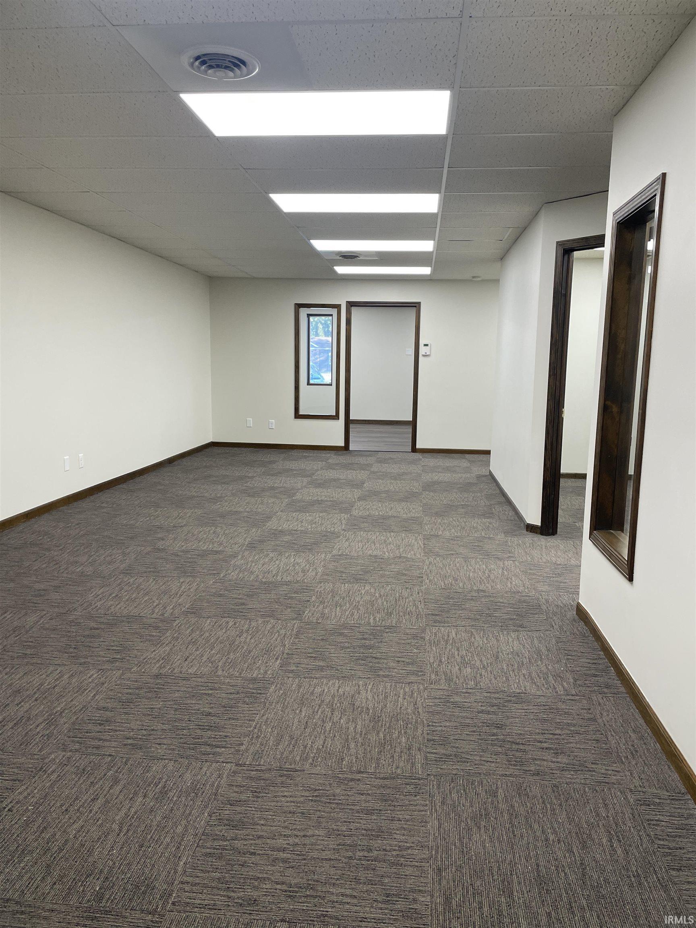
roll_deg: +1.0
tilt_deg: -7.9
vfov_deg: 67.3
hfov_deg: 53.1
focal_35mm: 26
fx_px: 697
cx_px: 348
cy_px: 464
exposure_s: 1/120
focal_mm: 4.2
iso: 125
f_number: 1.6
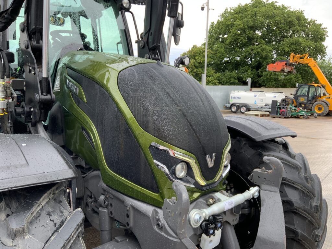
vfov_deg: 48.2
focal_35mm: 29
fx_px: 278
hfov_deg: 61.7
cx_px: 166
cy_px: 124
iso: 16
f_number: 1.8
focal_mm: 3
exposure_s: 1/234
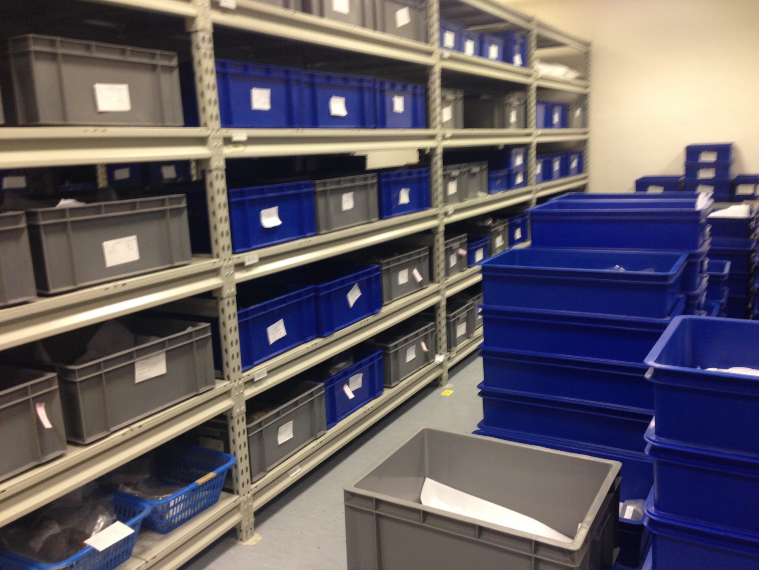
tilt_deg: -9.3
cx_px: 380
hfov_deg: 55.4
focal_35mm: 33
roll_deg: +2.8
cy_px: 285
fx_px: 724
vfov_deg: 42.9
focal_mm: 4.12
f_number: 2.4
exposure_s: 1/20
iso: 125
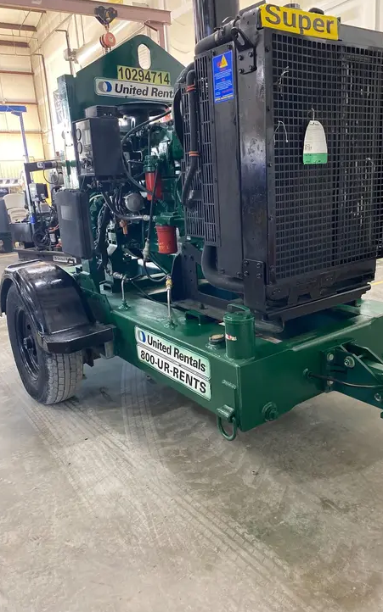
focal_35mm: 28
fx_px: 468
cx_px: 217
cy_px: 304
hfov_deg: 44.4
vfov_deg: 66.5
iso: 400
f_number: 1.8
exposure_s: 1/60
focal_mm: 4.25
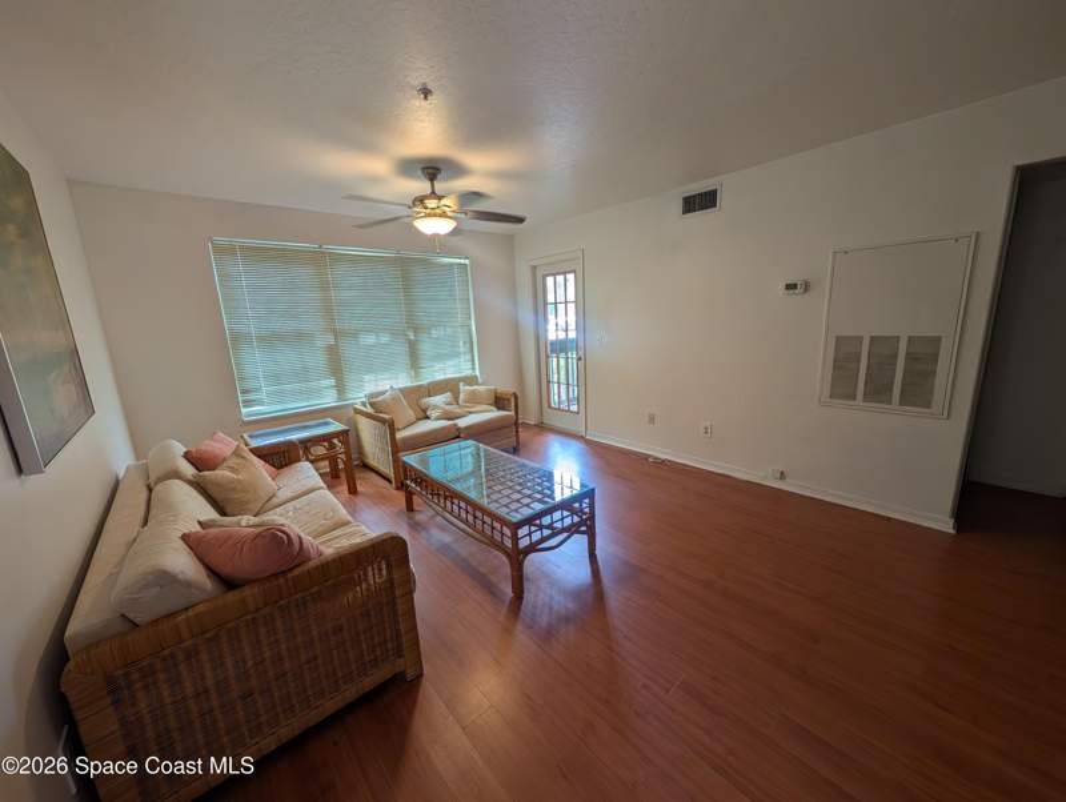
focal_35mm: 12
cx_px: 533
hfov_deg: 110.5
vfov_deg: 94.6
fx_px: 370
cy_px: 401
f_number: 1.7
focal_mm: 2.02
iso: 65
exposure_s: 1/60
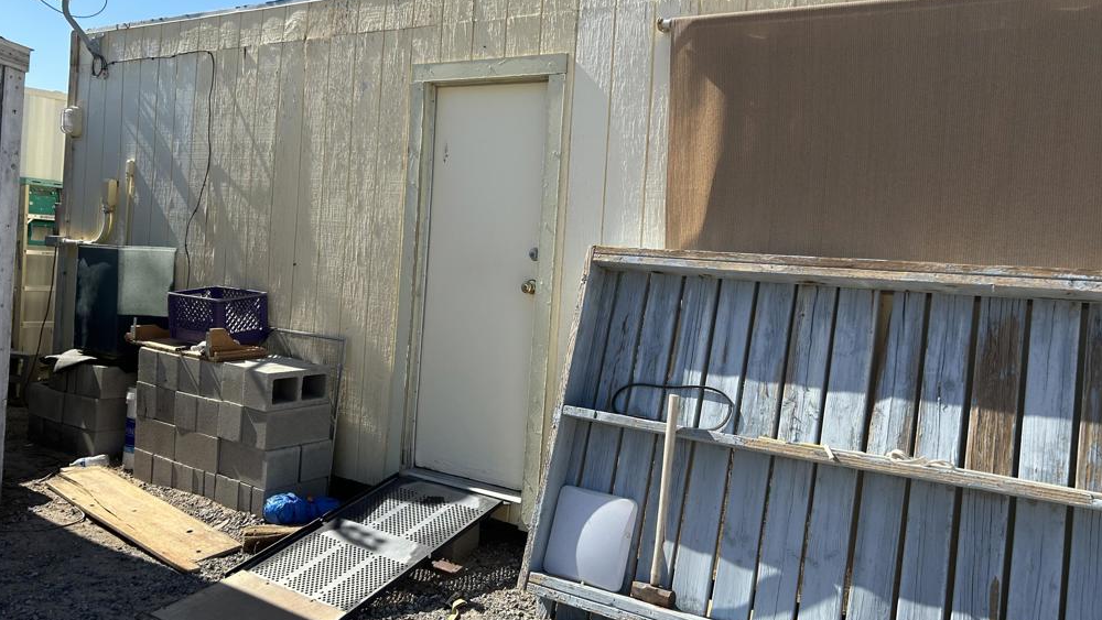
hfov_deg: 66.1
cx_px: 558
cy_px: 258
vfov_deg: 40.1
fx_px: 848
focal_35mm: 29
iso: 50
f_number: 1.5
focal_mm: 5.7
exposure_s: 1/3968
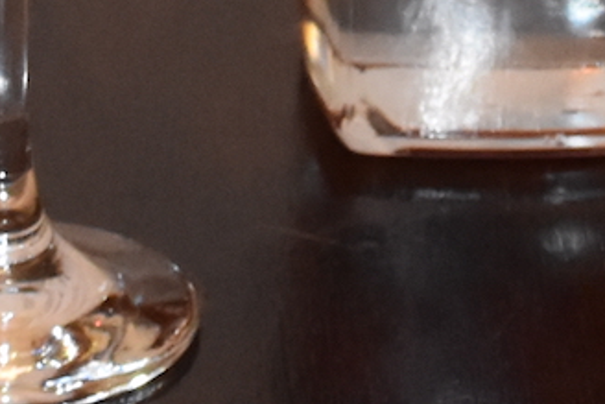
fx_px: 5192
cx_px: 319
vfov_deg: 4.4
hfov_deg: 6.7
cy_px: -252
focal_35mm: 309
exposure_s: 1/60
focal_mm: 27
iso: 2500
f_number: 6.3
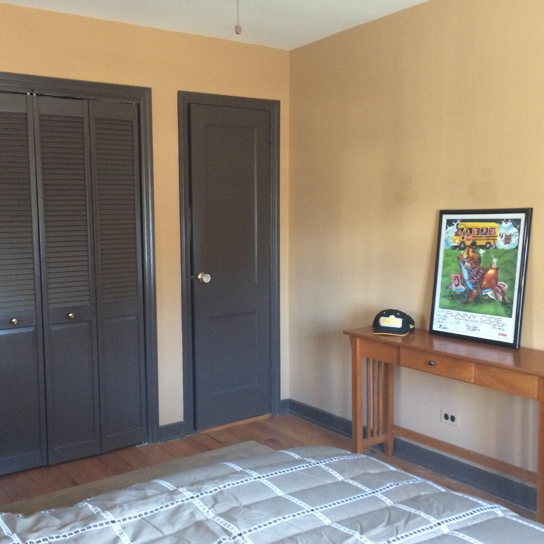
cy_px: 278
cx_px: 215
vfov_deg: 47.2
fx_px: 622
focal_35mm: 35
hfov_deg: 46.9
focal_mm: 4.15
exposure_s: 1/30
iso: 320
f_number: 2.2
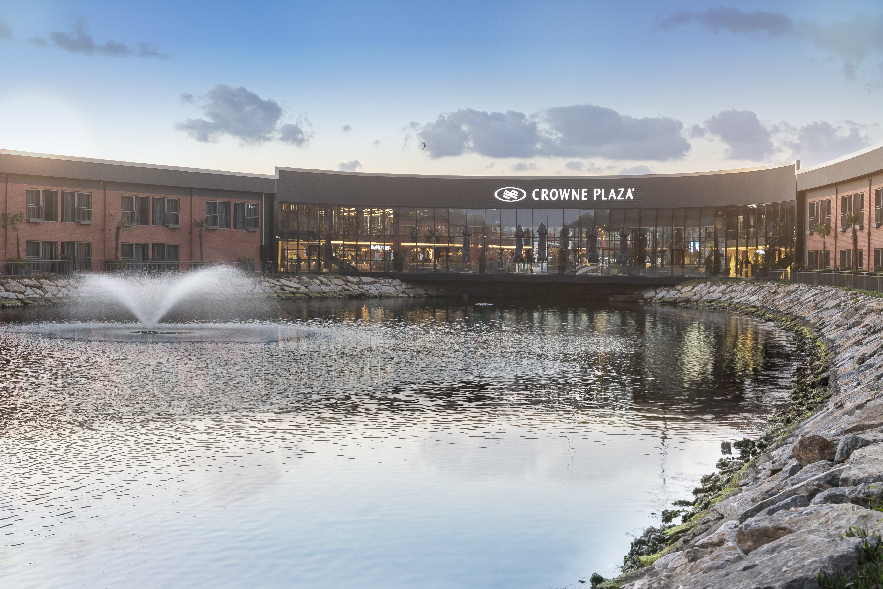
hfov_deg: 38.2
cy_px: 294
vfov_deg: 26.0
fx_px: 1276
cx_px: 442
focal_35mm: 52
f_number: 6.3
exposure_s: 1/10
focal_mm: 35
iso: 200
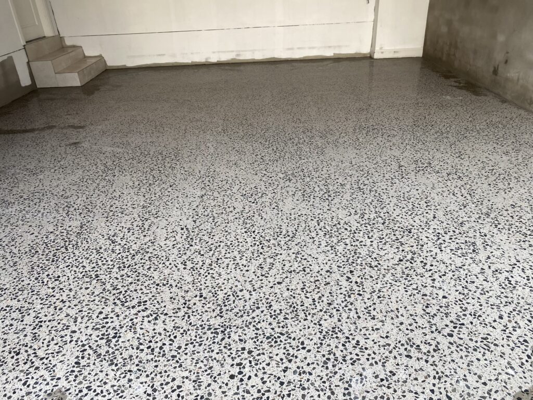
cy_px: 200
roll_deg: +3.6
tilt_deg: -29.8
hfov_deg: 67.3
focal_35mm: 26
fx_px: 400
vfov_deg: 53.1
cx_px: 266
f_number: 1.8
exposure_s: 1/100
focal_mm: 4.25
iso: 32
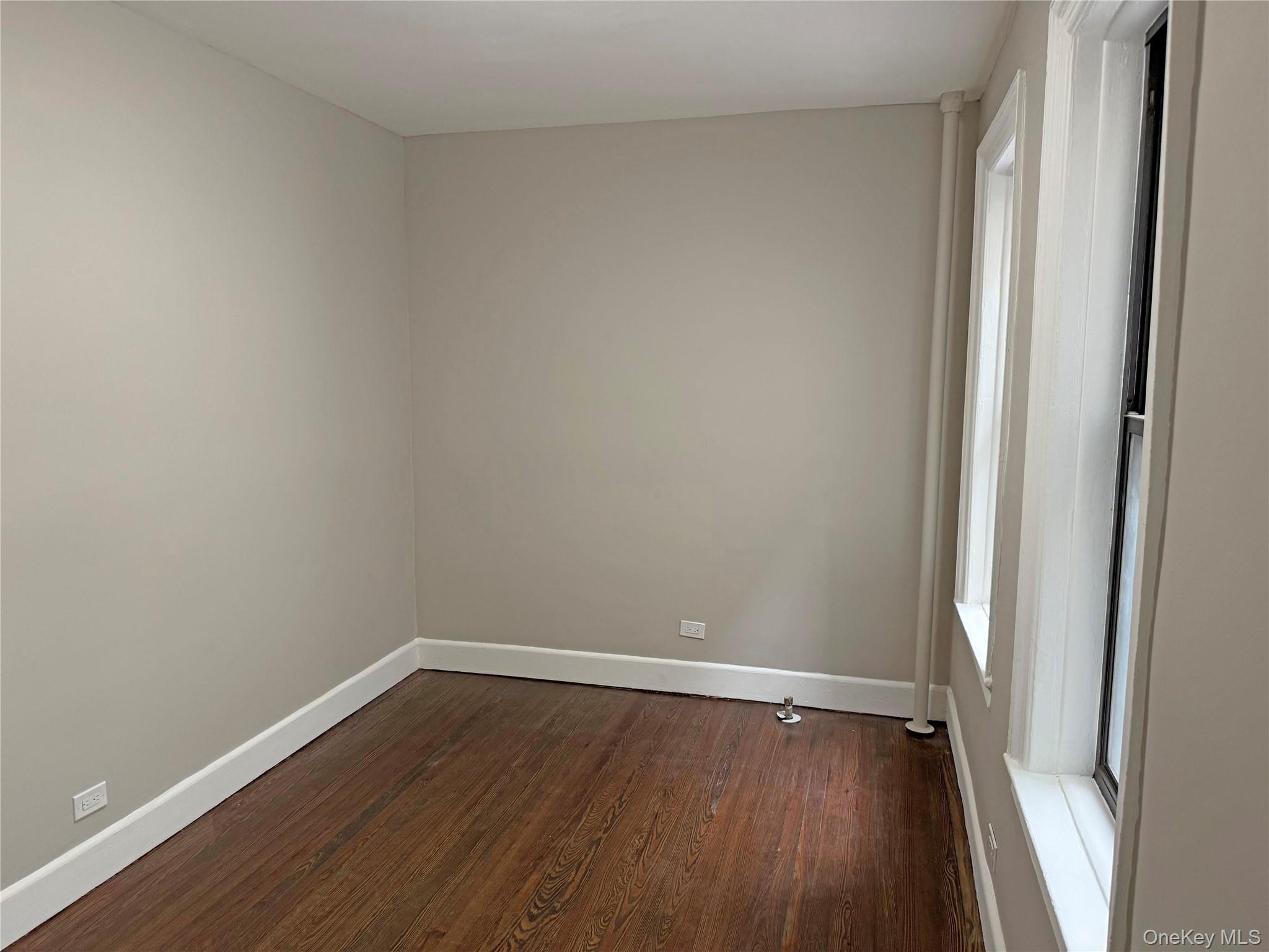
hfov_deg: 71.6
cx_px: 634
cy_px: 476
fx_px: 880
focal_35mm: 24
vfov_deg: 56.8
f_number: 1.78
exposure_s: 1/120
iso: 160
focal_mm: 6.76
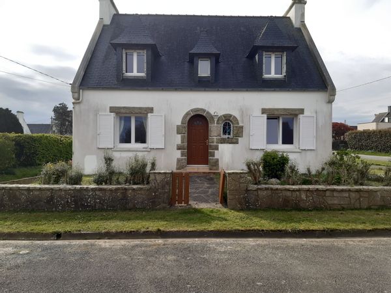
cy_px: 146
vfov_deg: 53.1
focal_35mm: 26
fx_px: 294
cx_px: 196
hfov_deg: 67.3
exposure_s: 1/782
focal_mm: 3.92
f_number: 1.7
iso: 40
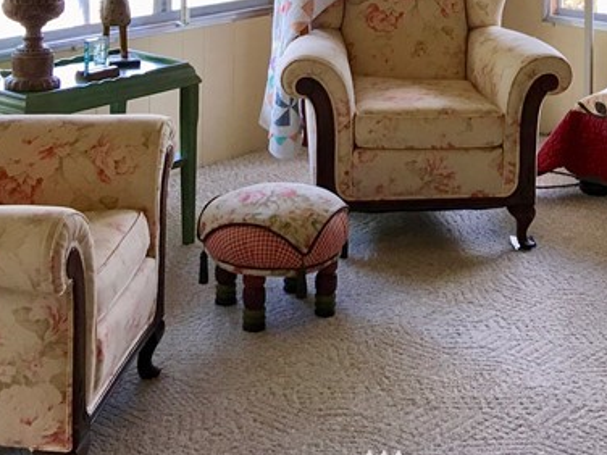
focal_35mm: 79
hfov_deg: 24.5
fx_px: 1385
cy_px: -88
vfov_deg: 17.8
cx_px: 446
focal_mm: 4.15
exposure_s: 1/40
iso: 25
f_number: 2.2
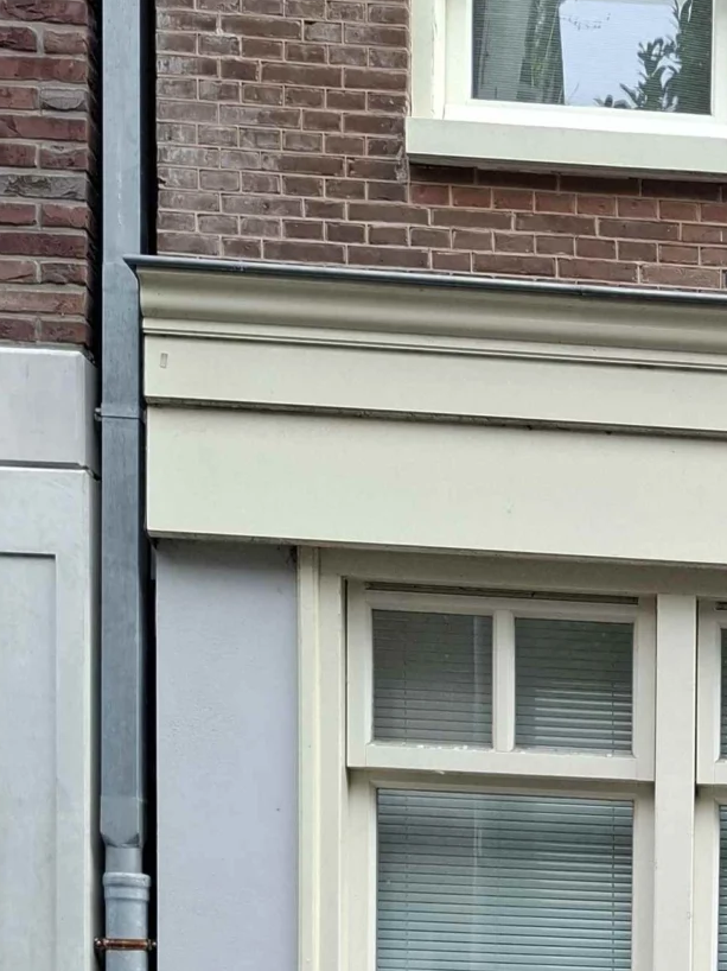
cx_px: 962
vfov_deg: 24.4
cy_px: 1186
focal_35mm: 72
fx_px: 2017
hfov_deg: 18.9
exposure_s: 1/160
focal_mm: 5.54
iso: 50
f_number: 1.8
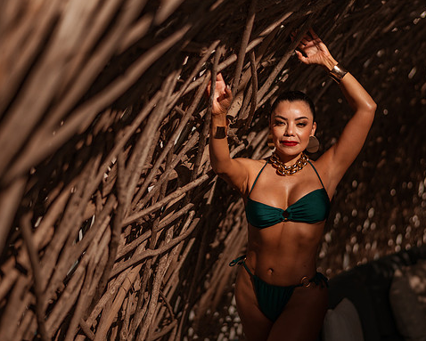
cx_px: 225
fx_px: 833
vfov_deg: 23.2
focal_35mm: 66
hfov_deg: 28.7
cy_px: 170
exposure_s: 1/8000
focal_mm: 58
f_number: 1.4
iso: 50
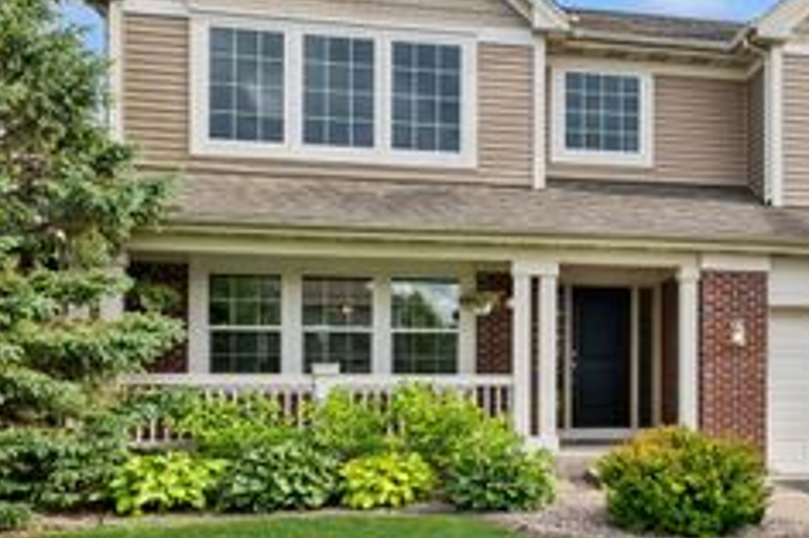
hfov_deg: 51.3
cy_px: 286
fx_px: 808
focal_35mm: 36
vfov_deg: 36.8
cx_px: 590
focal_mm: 17
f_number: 11
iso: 400
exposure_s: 1/125
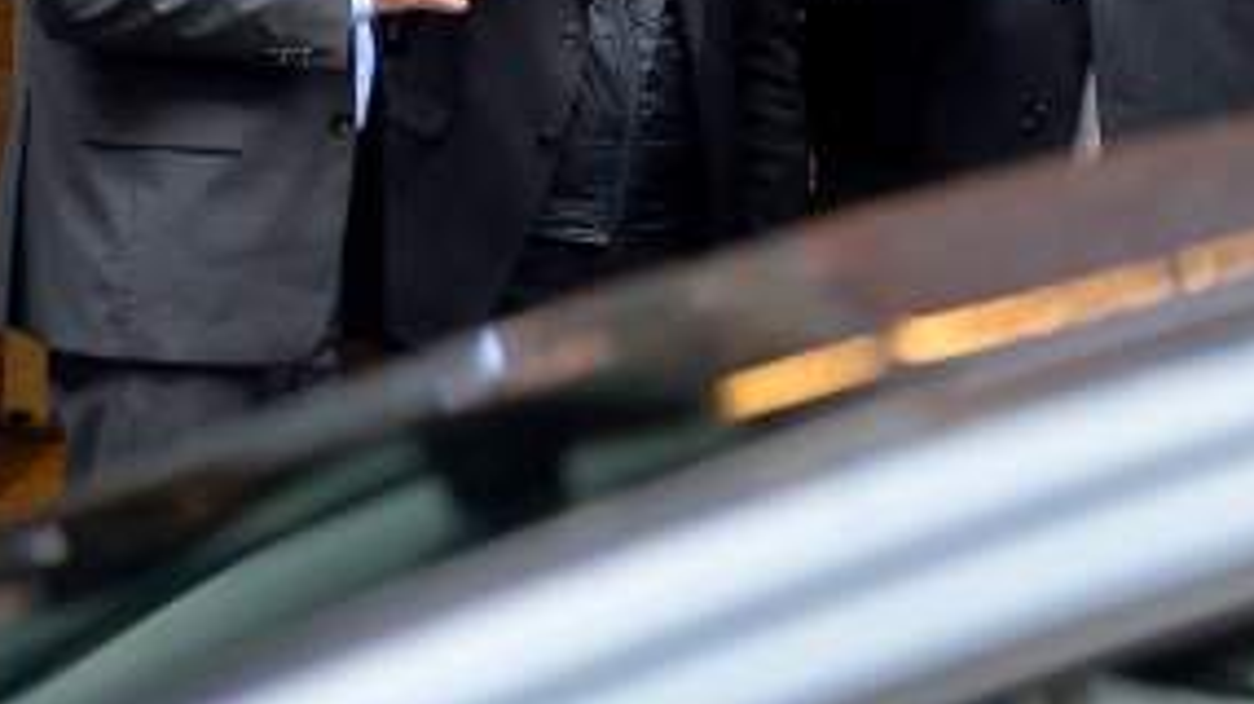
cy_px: 75
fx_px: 5351
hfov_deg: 13.3
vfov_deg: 7.5
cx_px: 1054
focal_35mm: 161
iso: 1600
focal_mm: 70
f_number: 3.5
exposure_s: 1/320
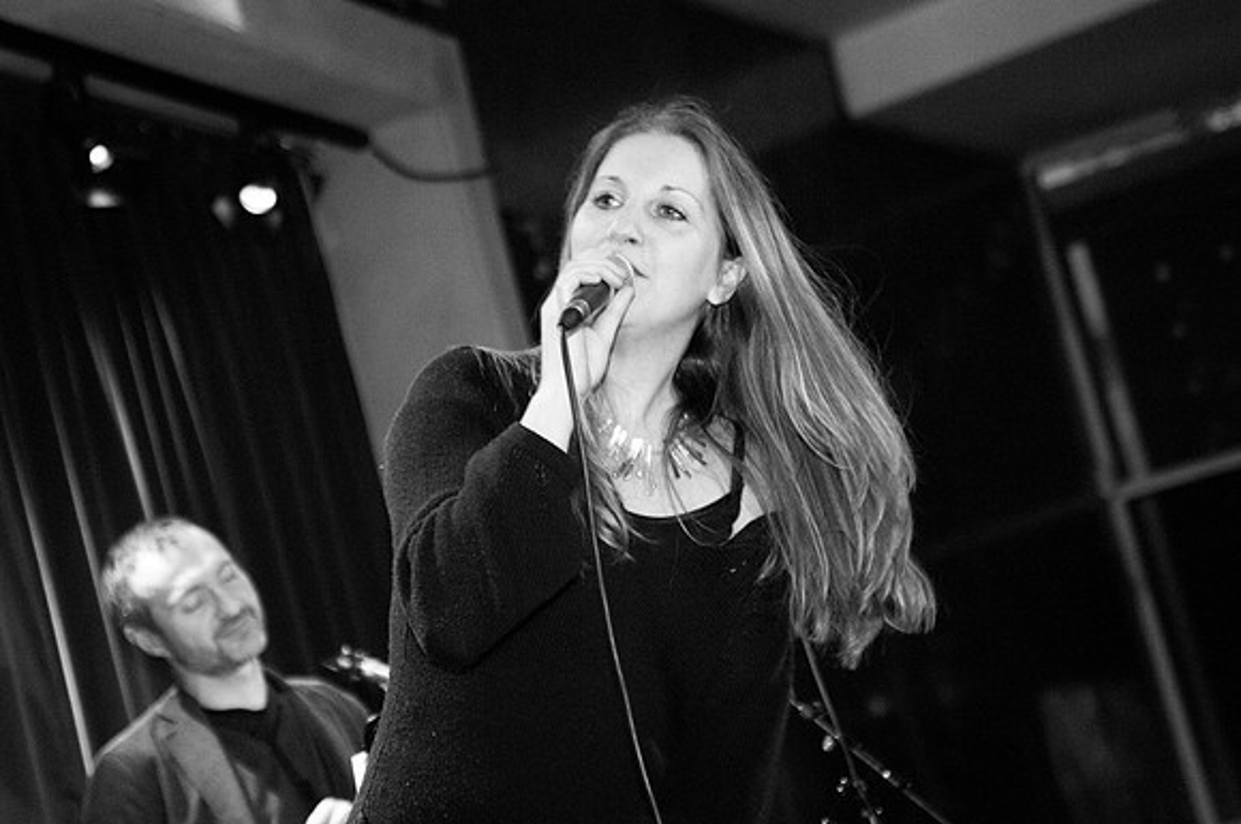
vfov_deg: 13.0
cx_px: 620
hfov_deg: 19.5
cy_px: 412
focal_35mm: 105
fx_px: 3615
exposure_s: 1/80
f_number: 2.8
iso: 800
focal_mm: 70
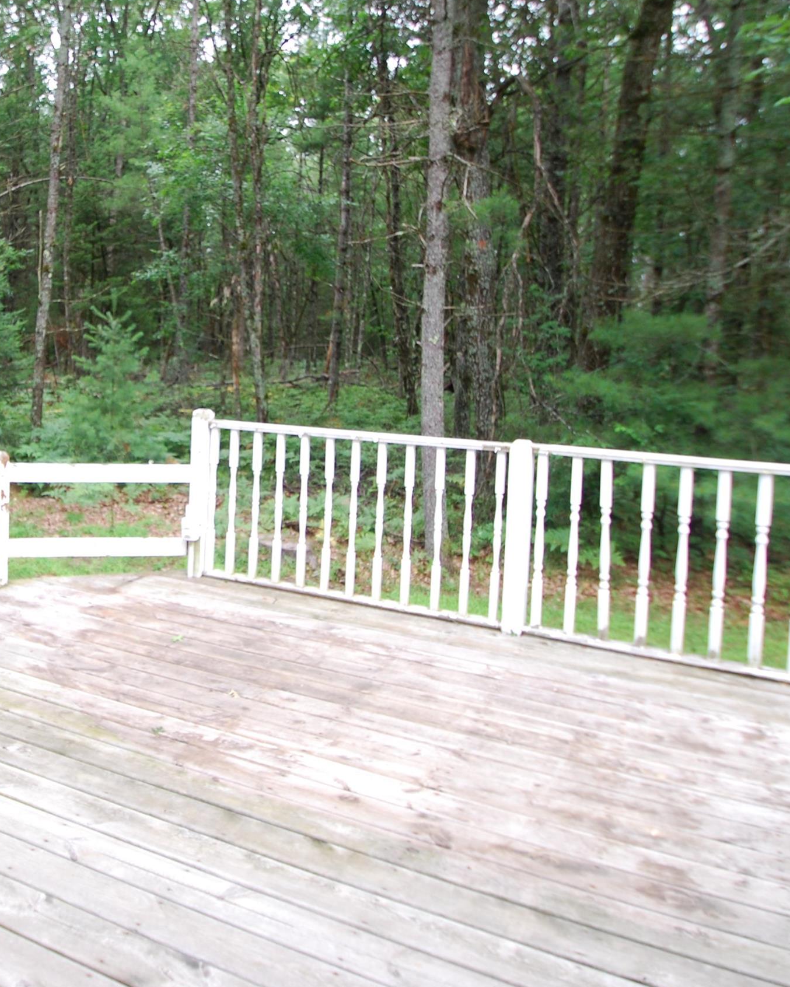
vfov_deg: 59.3
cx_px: 178
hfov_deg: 47.1
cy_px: 405
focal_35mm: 29
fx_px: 860
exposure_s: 1/80
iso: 200
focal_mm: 11.5
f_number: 4.5
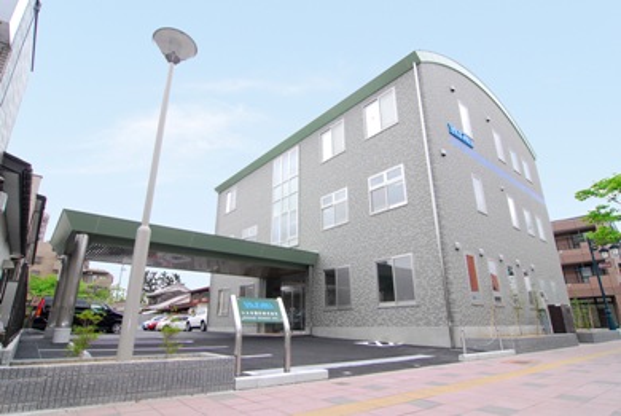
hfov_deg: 89.9
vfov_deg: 67.5
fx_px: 311
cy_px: 208
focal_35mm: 18
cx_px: 310
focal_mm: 12
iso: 100
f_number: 9
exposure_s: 1/40
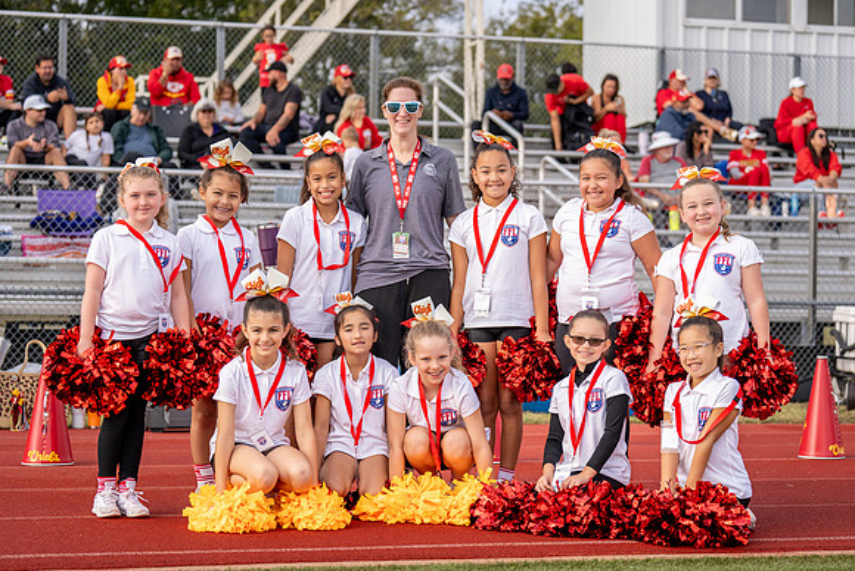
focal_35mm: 80
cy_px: 293
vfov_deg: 17.2
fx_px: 1889
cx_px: 416
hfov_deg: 25.5
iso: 250
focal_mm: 70
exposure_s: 1/1600
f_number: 2.8
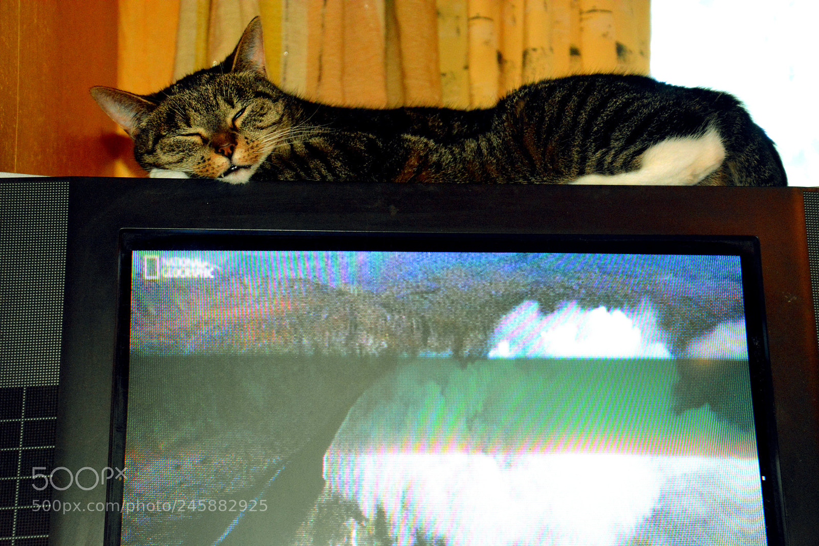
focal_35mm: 75
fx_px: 1706
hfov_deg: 27.0
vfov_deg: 18.2
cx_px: 410
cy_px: 273
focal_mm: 50
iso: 3200
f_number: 4.8
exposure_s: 1/60
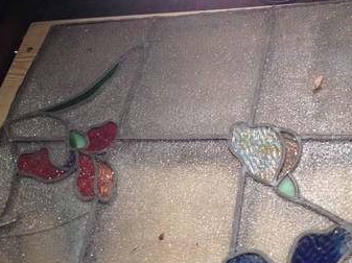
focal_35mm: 52
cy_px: 149
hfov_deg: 36.2
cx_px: 256
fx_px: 528
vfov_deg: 28.0
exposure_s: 1/20
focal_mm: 4.28
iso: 125
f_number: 2.4
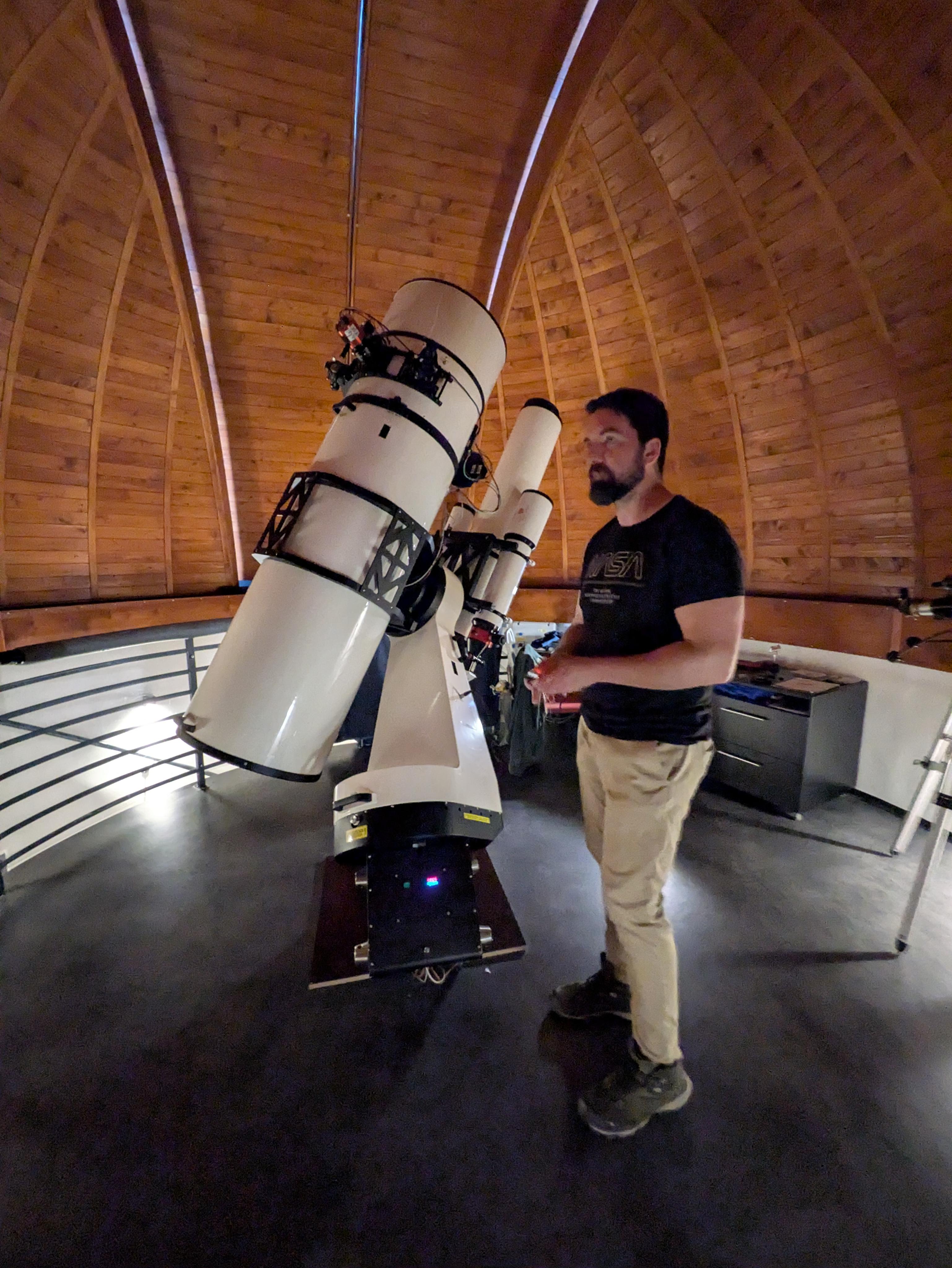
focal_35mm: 14
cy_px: 634
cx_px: 476
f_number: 2.2
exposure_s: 1/20
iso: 1437
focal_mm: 1.83
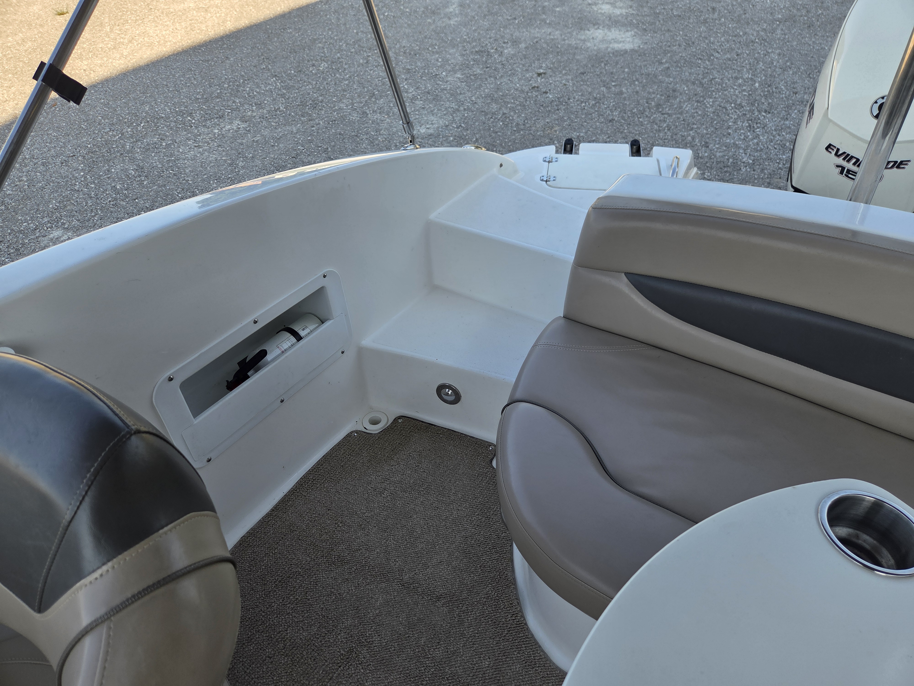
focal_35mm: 23
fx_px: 607
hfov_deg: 73.9
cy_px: 343
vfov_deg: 58.9
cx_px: 457
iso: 80
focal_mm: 5.4
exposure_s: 1/1228
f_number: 1.8
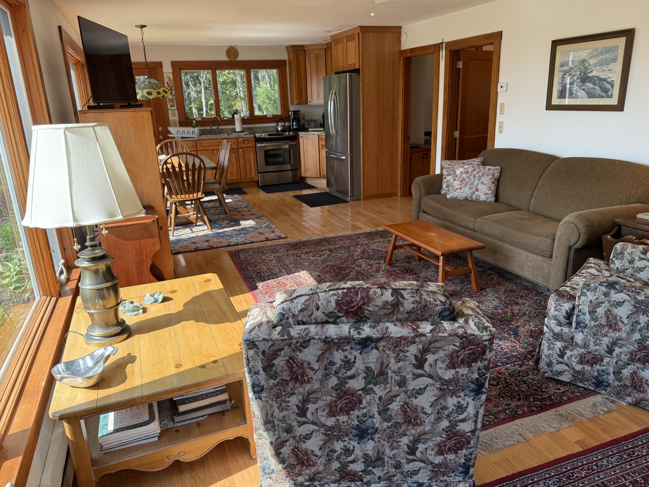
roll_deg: +2.1
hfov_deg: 71.6
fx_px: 450
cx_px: 324
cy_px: 244
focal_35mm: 24
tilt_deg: -17.7
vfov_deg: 56.8
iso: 100
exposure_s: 1/277
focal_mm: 6.76
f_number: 1.78
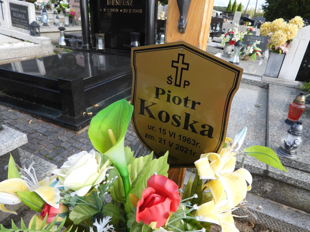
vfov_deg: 56.8
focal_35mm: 24
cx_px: 155
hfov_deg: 71.6
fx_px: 215
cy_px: 116
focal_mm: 4.3
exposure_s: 1/400
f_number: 2.8
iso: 100
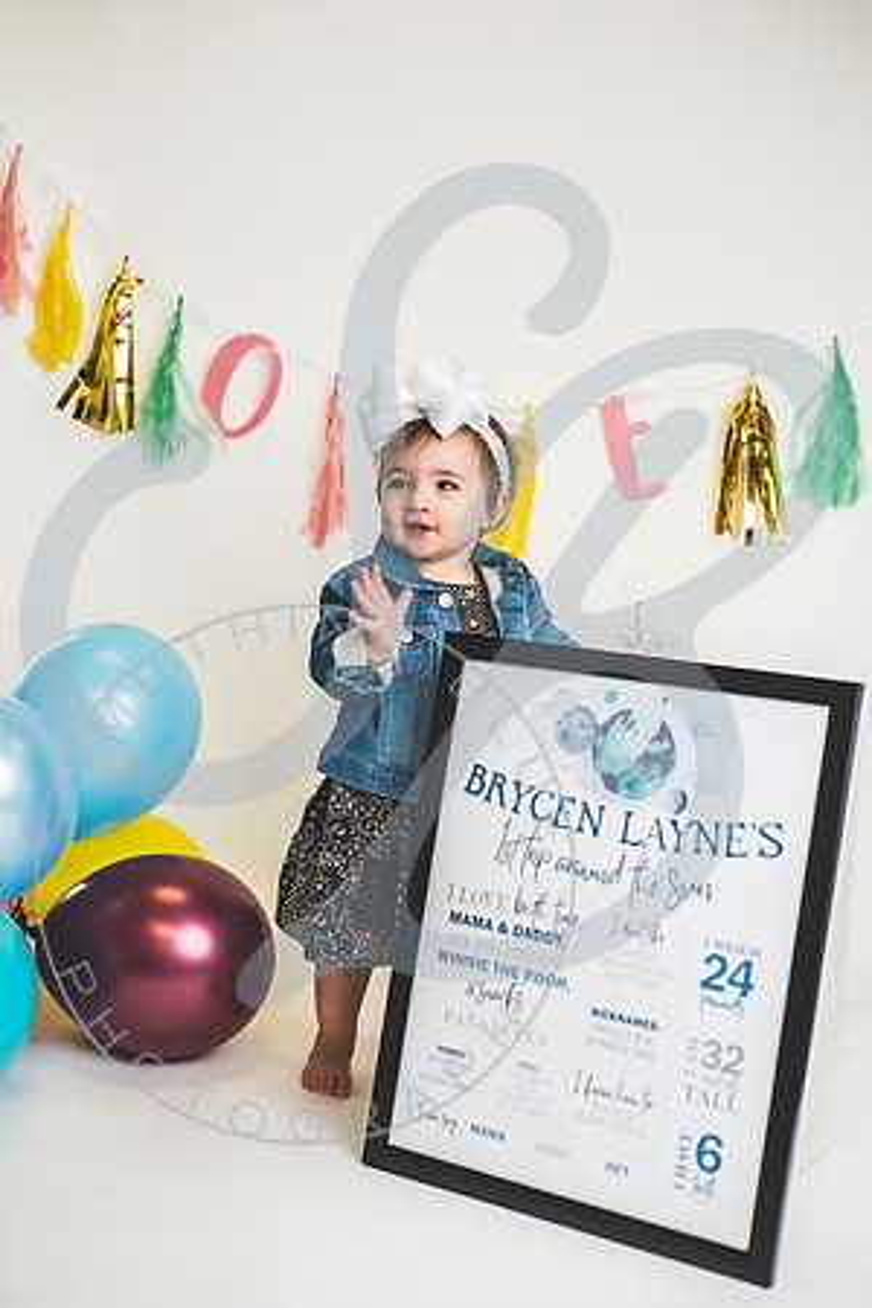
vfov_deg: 39.6
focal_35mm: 50
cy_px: 654
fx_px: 1817
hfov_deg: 27.0
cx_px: 436
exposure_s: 1/160
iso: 200
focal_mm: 50
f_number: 2.8
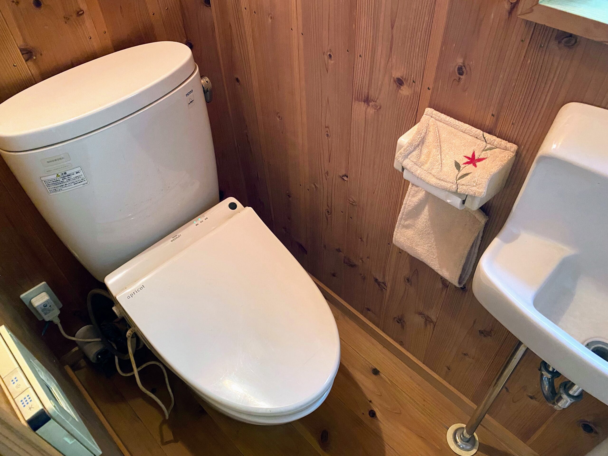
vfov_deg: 53.1
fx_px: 457
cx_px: 304
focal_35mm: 26
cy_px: 228
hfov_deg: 67.3
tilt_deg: -48.7
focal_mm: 4.25
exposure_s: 1/33
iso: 640
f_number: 1.8
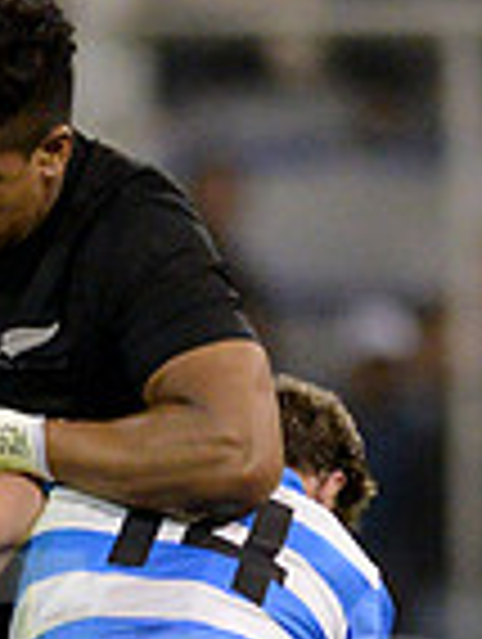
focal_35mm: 1177
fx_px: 21786
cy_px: 686
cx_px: -288
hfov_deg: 1.3
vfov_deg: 1.7
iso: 4500
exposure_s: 1/1250
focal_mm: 300
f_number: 2.8
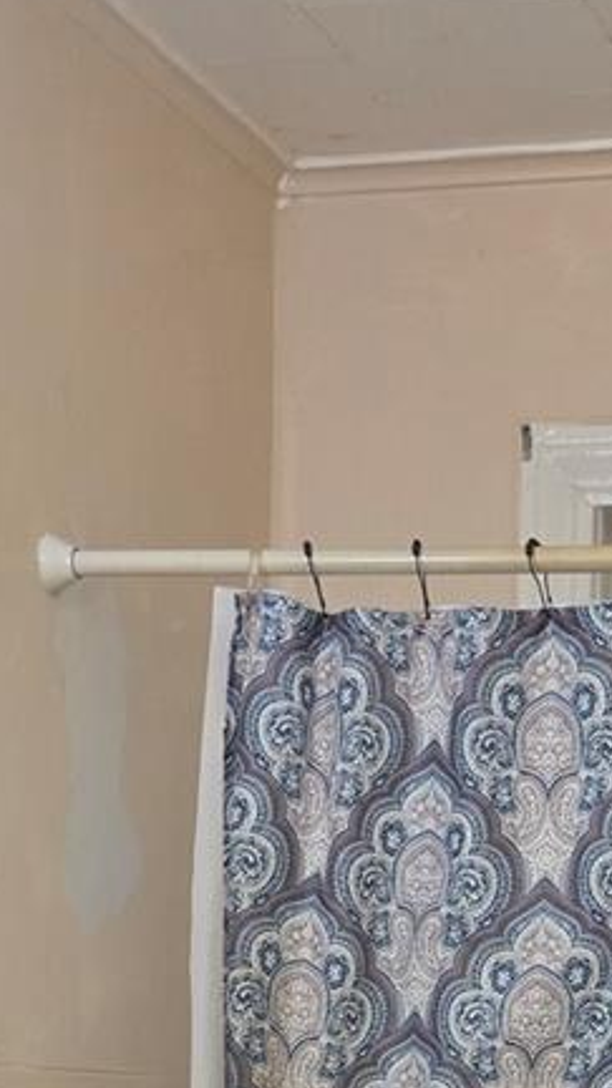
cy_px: 1781
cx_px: 509
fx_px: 2568
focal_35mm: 89
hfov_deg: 13.5
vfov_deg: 19.6
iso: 320
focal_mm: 6.5
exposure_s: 1/120
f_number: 1.4
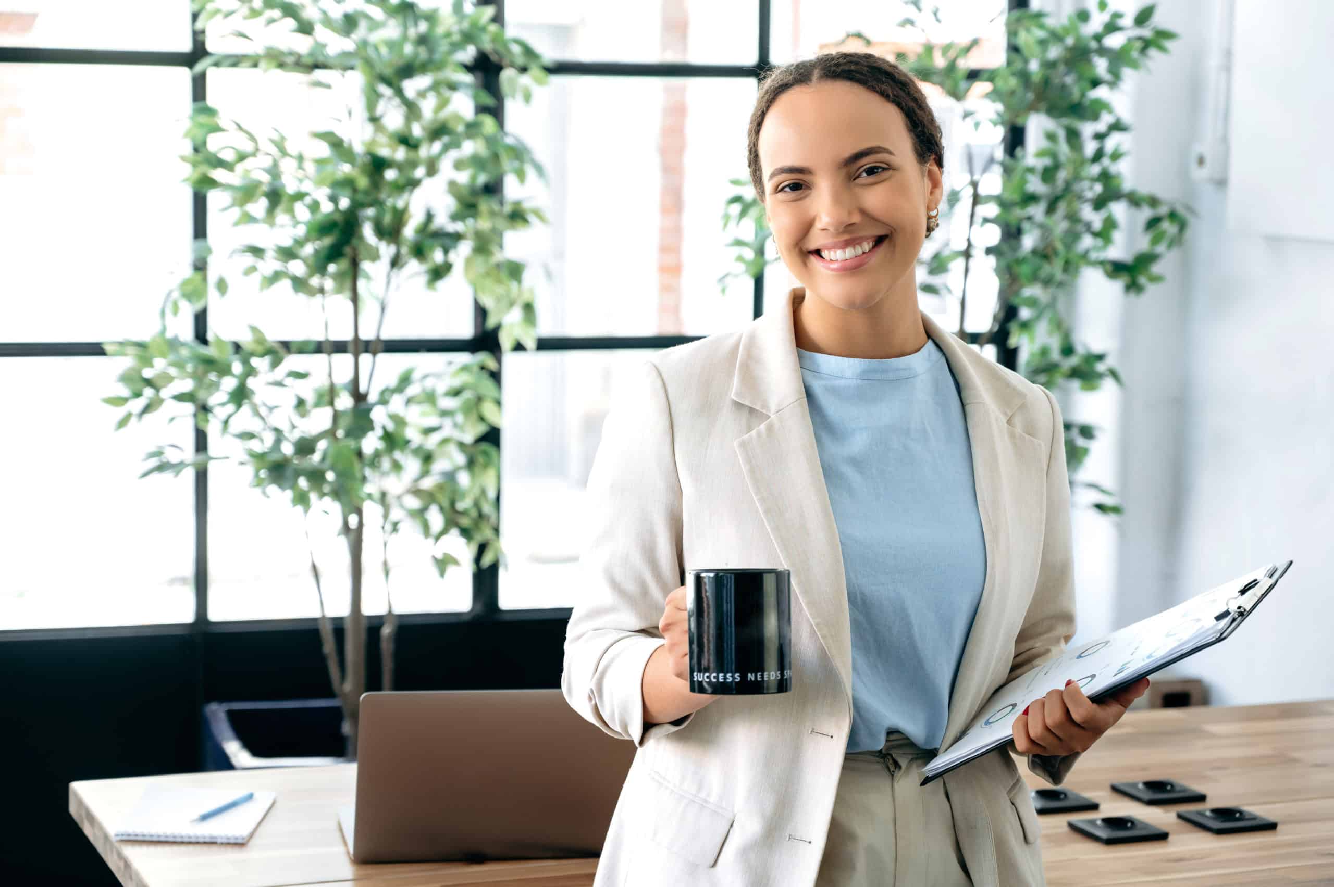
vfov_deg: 19.4
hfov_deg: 28.9
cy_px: 444
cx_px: 667
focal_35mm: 70
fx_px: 2592
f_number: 4
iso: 500
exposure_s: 1/200
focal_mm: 70
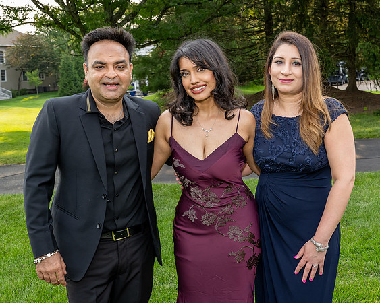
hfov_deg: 42.0
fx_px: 493
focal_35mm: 44
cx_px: 229
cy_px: 144
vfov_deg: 34.2
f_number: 8
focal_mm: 37
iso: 1000
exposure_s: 1/250
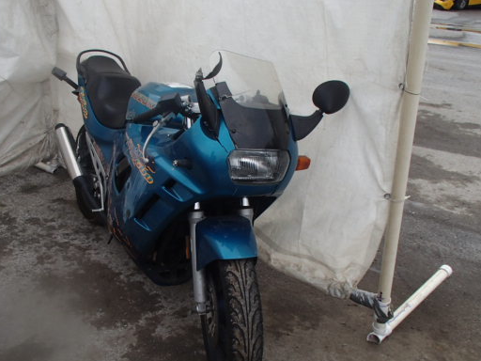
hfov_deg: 52.4
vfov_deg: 40.6
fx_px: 486
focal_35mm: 35
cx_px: 202
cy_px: 210
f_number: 3.9
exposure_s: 1/640
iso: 100
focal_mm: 5
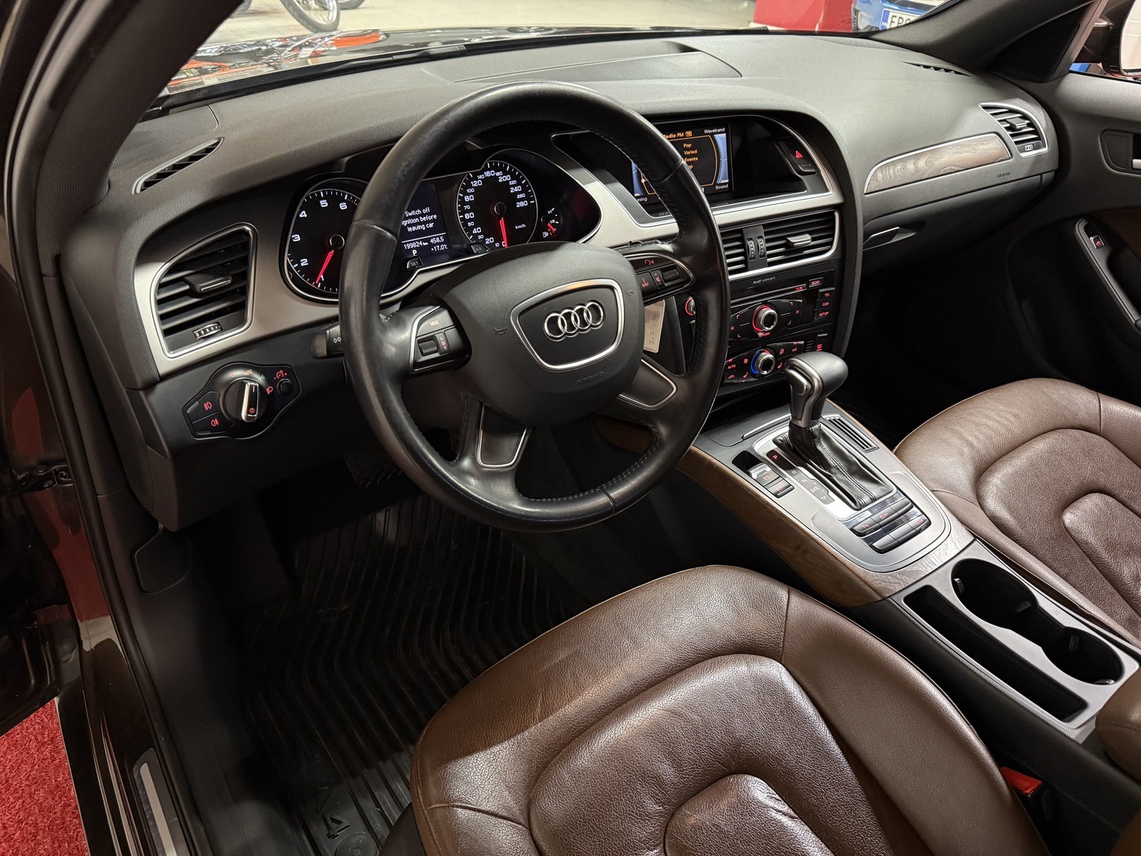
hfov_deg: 71.6
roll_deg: -2.1
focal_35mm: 24
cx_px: 570
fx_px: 791
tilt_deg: -34.8
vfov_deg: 56.8
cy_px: 428
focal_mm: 6.76
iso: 400
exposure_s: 1/60
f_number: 1.78
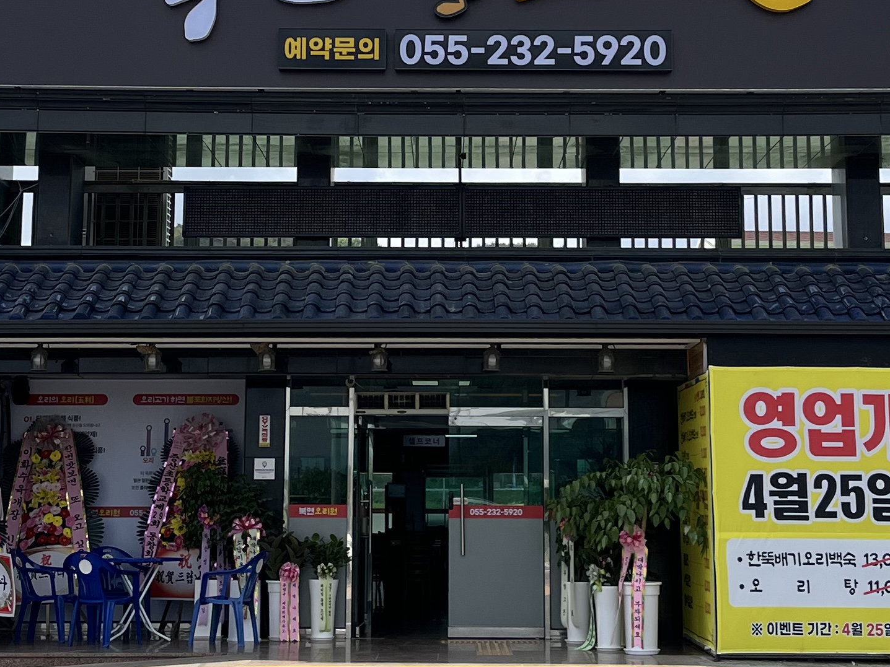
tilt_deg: +10.4
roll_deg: -0.7
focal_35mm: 73
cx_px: 440
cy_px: 179
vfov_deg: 20.0
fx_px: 1877
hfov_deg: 26.7
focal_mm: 5.1
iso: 50
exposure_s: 1/5319
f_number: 1.6
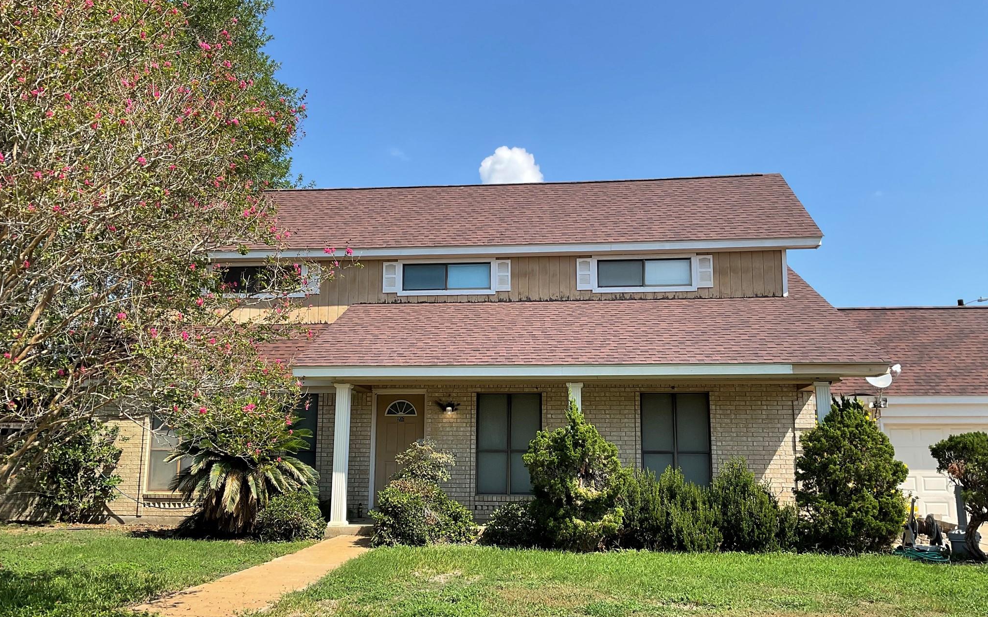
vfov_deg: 40.5
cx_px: 492
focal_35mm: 31
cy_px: 346
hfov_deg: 61.2
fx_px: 835
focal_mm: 3
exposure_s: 1/1311
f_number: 1.8
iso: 16
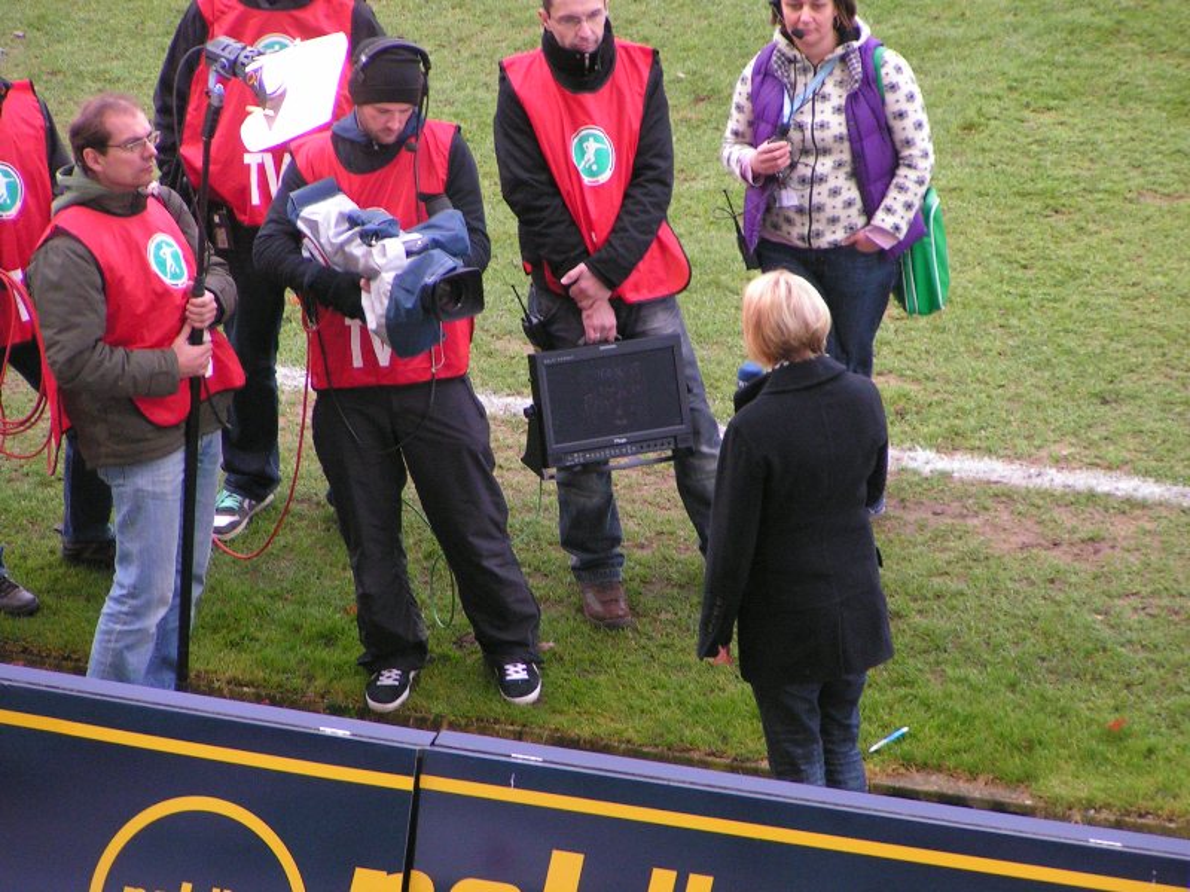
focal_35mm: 271
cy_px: 446
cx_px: 595
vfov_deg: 5.5
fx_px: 9316
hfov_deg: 7.3
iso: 200
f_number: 3.5
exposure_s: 1/200
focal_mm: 41.4
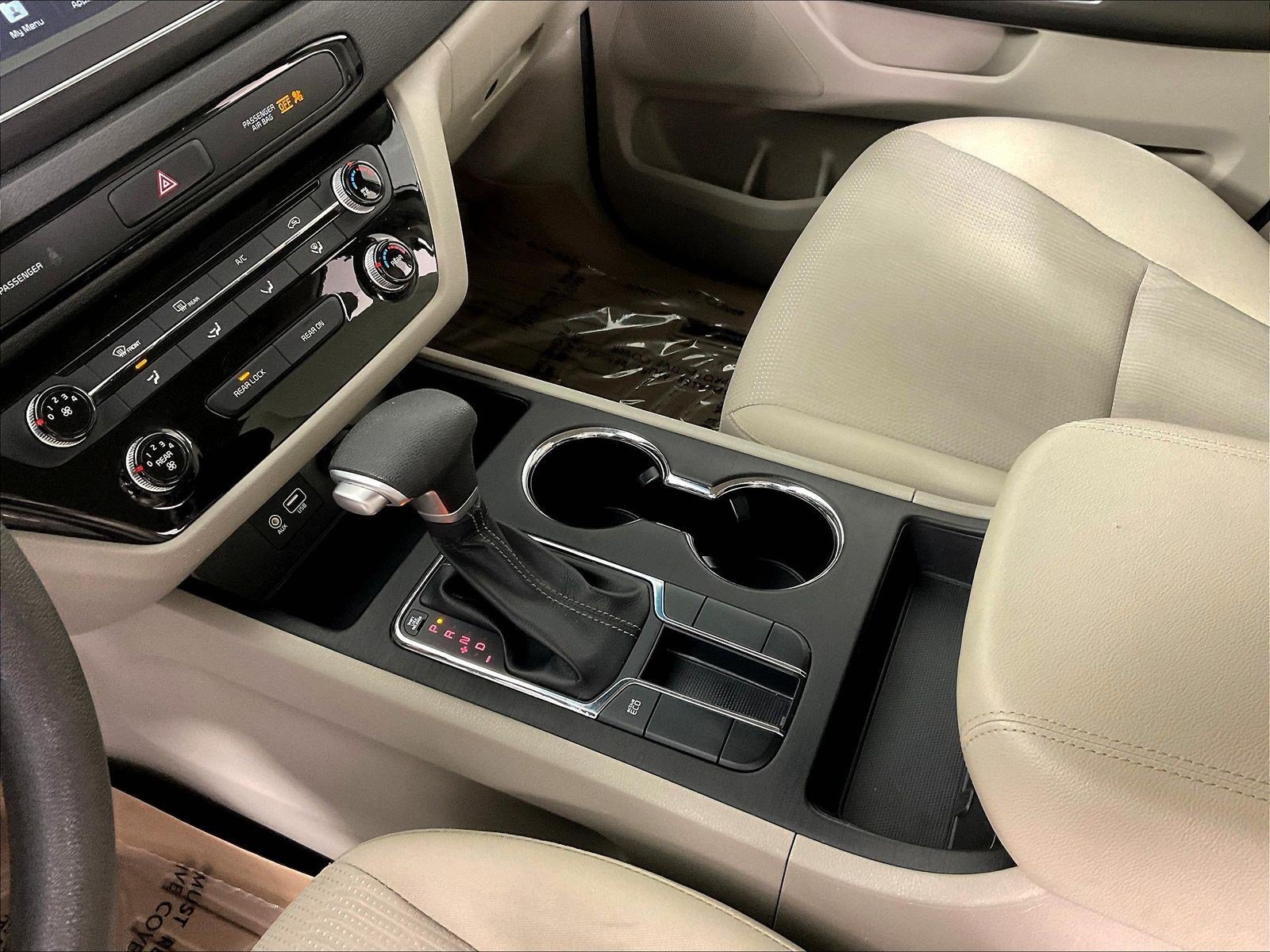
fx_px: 1064
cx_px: 635
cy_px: 476
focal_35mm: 29
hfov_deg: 61.7
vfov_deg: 48.2
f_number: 1.8
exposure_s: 1/60
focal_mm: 3
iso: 200
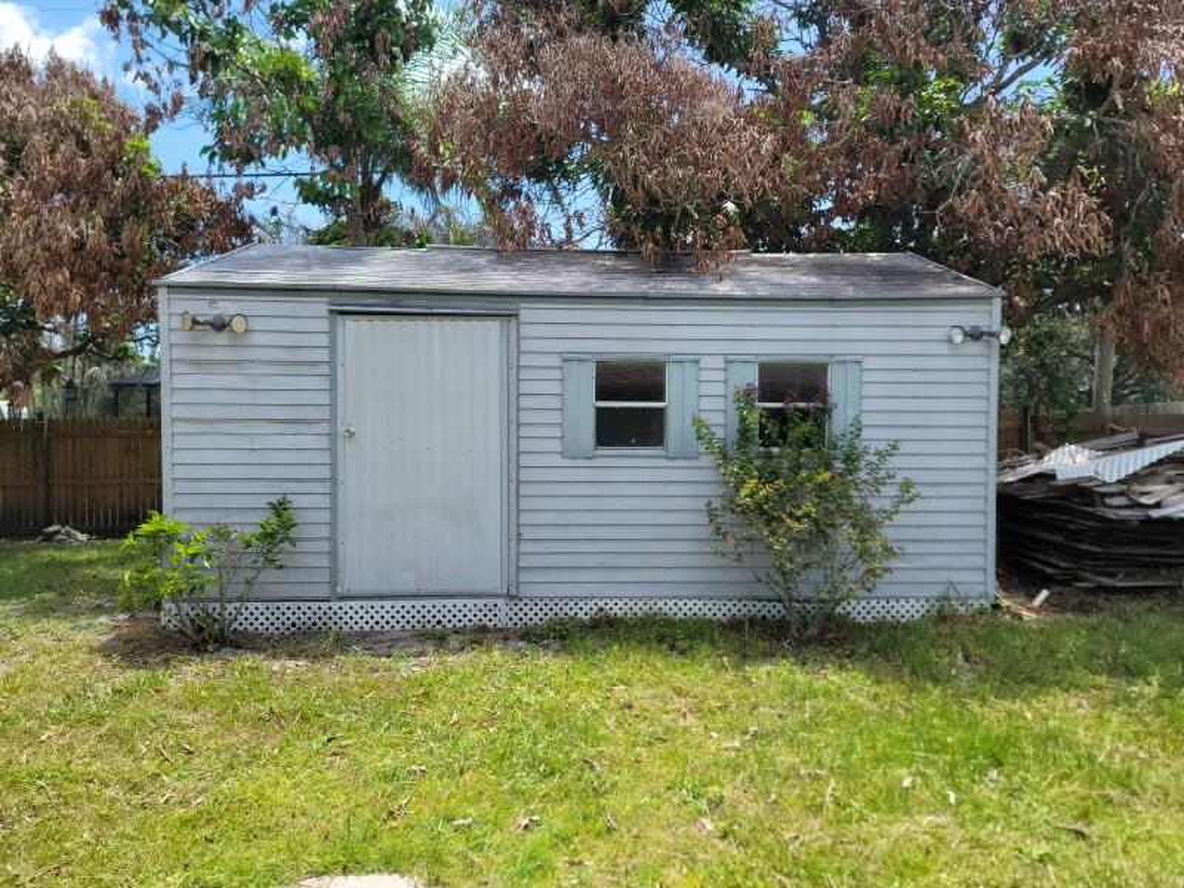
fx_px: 855
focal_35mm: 25
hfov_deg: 69.4
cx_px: 592
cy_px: 444
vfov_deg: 54.9
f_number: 1.8
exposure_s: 1/471
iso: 20
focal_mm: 7
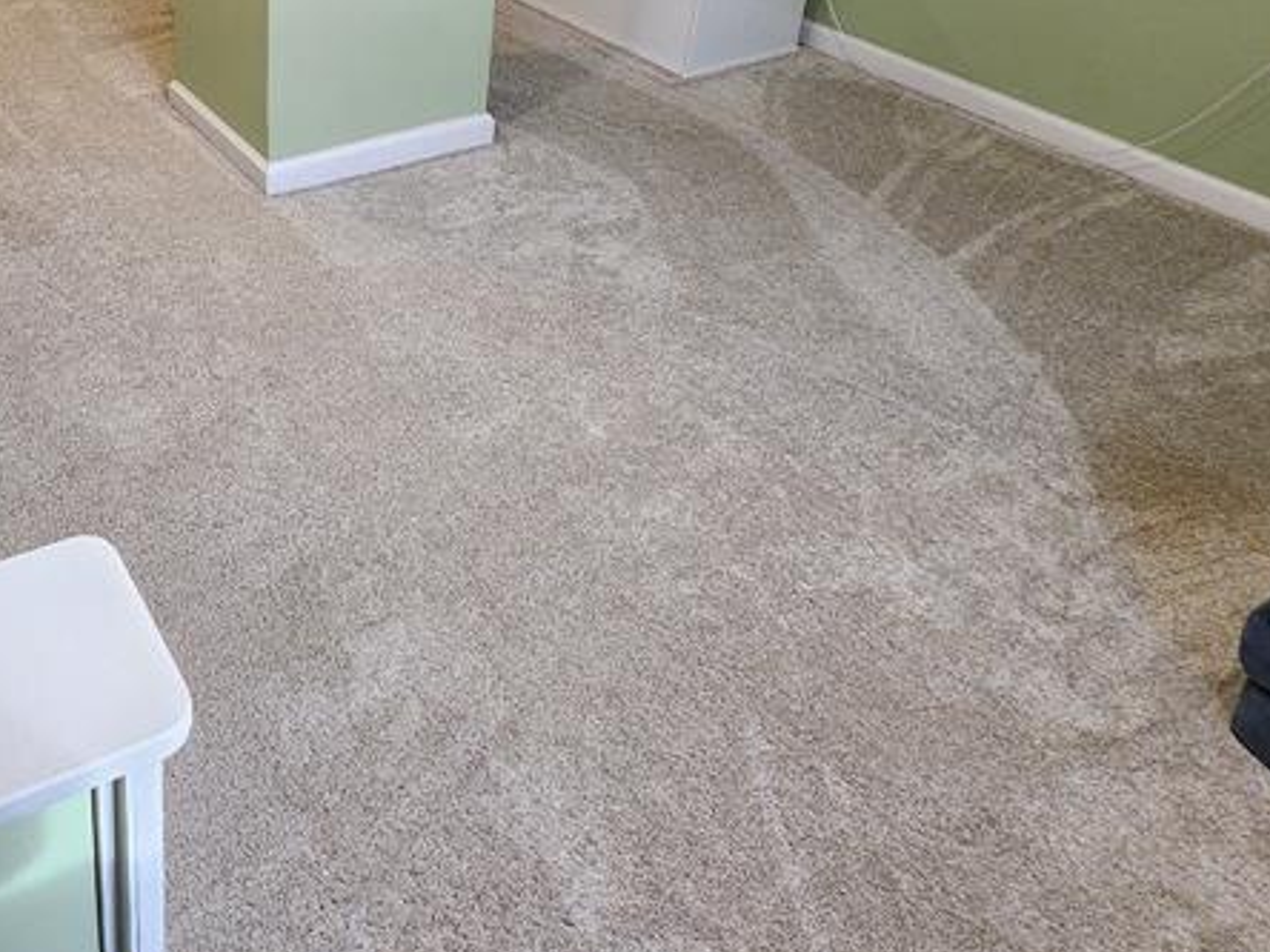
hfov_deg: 53.2
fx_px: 1101
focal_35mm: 30
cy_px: 34
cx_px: 149
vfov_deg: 41.6
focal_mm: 2.2
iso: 160
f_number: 2.2
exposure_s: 1/60
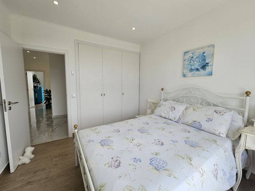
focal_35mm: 13
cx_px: 128
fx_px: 96
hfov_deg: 106.2
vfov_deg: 89.9
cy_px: 96
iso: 50
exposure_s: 1/365
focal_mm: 2.2
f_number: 2.2
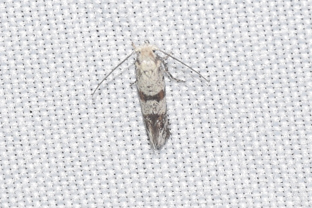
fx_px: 1820
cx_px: 156
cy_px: 104
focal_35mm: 210
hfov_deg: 9.8
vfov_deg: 6.5
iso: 100
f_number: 13
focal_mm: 140
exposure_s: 1/200
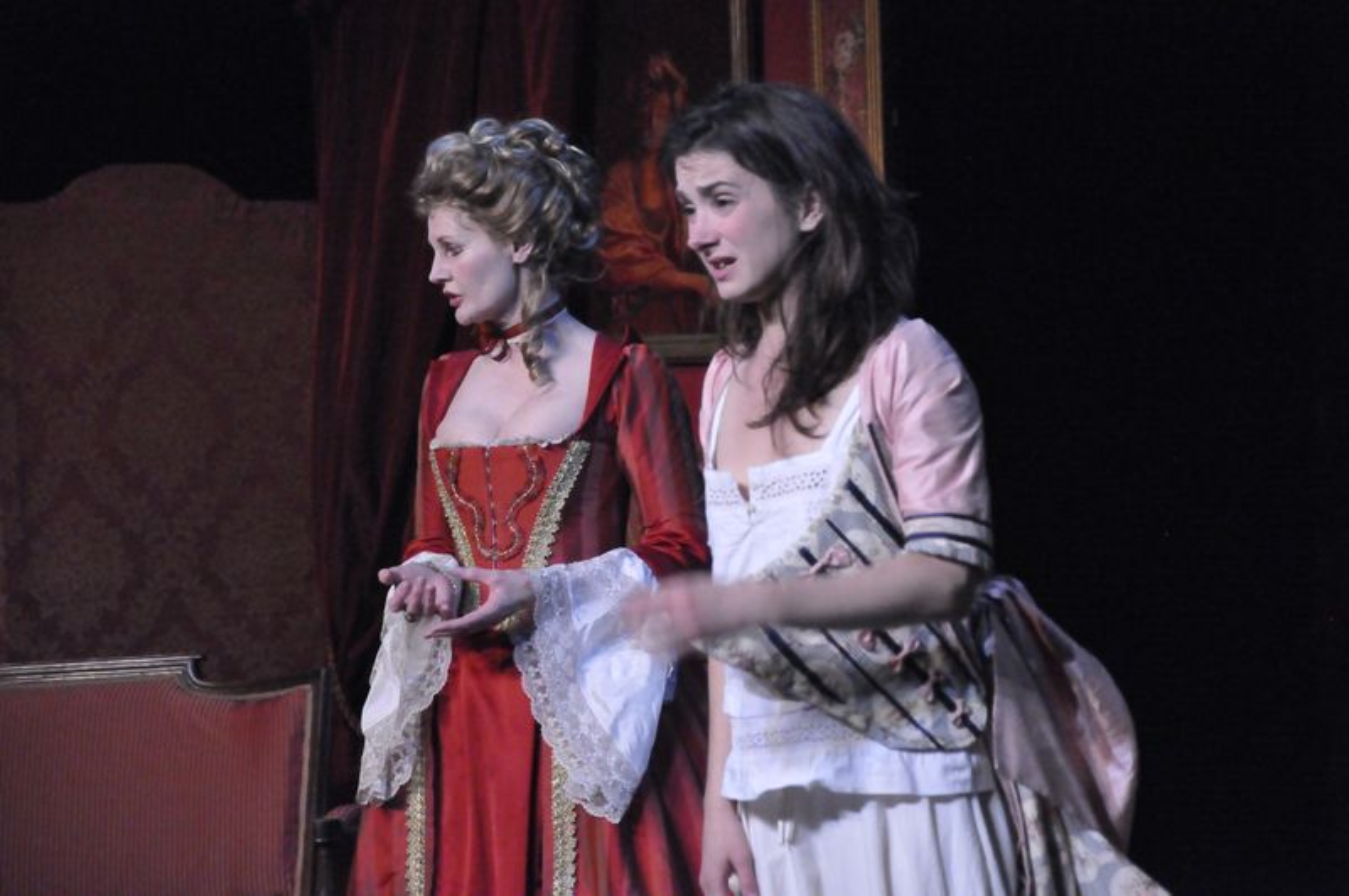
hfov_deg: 13.1
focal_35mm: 158
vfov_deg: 8.7
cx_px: 674
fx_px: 5893
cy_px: 448
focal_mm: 105
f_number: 5.6
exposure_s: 1/160
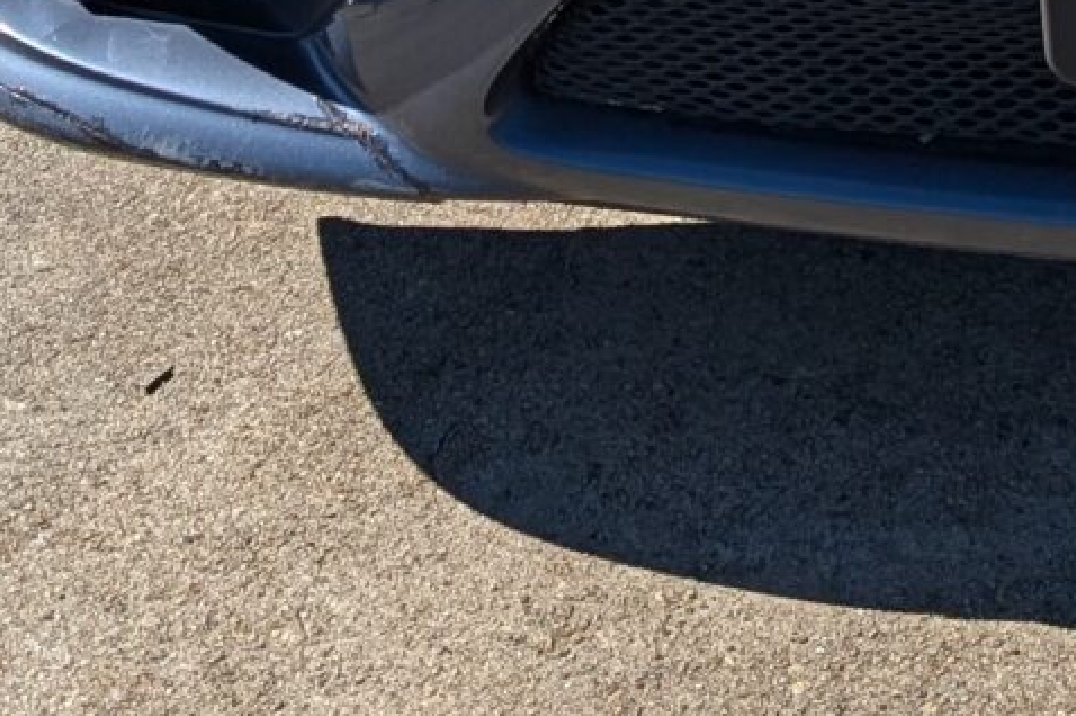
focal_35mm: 134
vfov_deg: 8.7
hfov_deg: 14.7
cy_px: -1328
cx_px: 1364
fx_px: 4002
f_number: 1.68
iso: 21
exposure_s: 1/929
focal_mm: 6.9
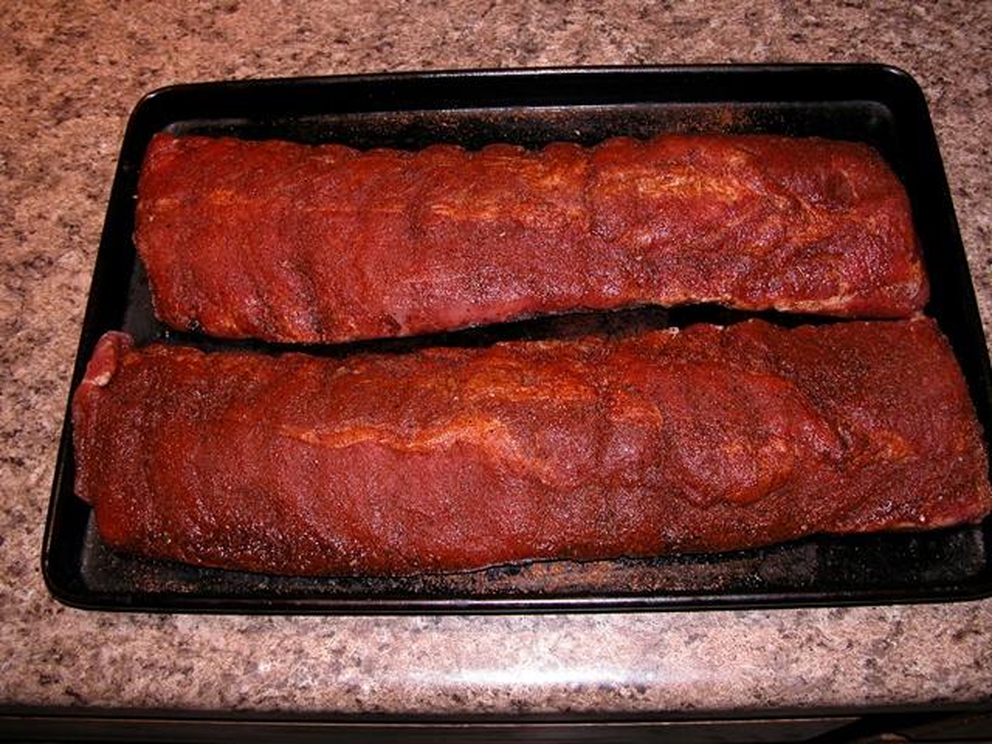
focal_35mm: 35
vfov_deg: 40.7
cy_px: 372
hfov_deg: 52.6
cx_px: 496
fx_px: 1003
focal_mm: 8.9
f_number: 2.8
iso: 100
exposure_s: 1/60
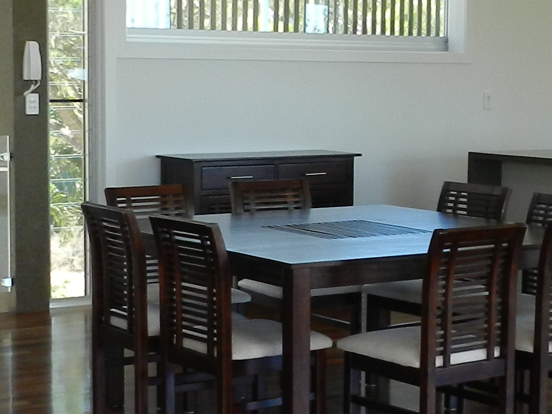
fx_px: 1451
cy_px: 209
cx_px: 306
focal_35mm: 91
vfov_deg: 16.2
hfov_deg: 21.5
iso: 160
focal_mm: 4
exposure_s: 1/60
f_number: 3.4
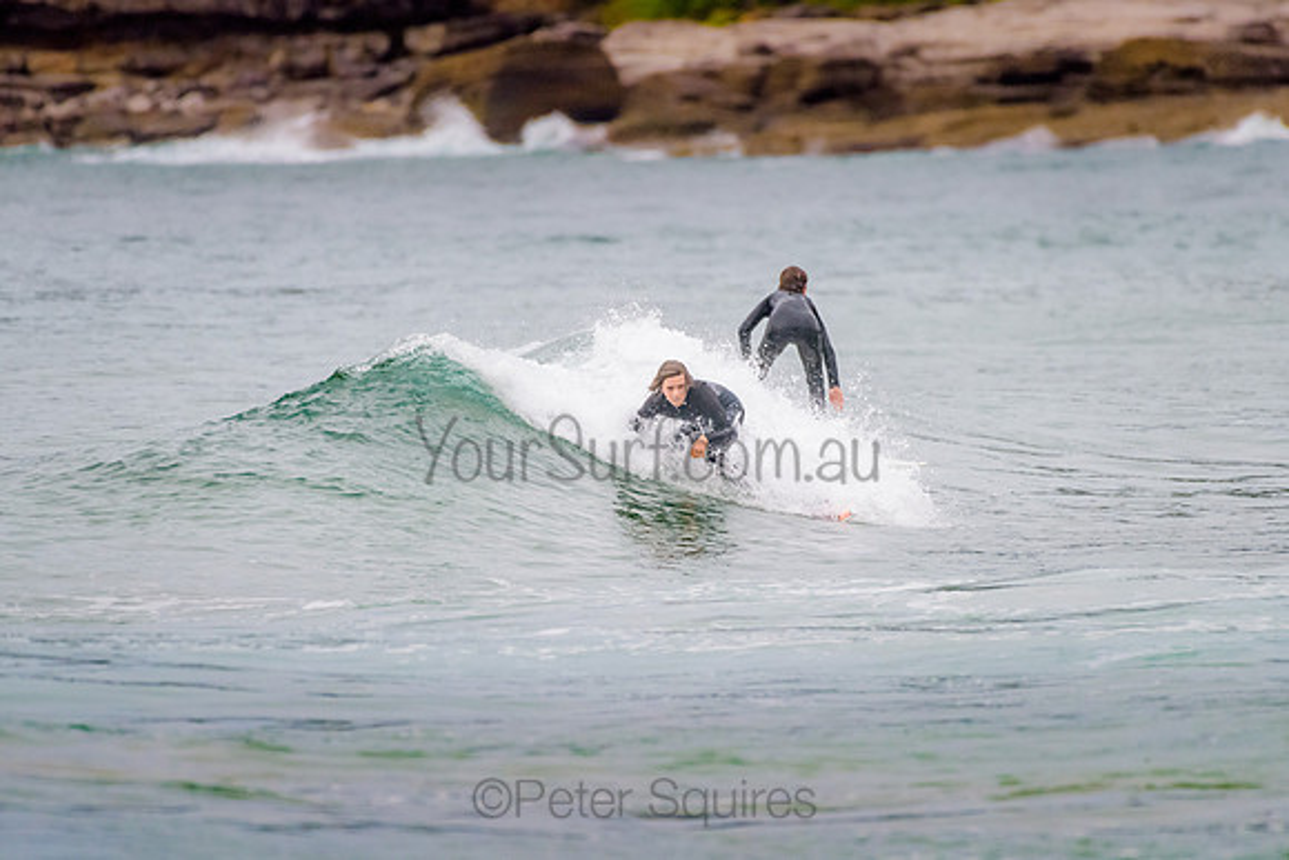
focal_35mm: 613
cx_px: 682
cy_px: 466
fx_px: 21951
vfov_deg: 2.2
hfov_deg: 3.4
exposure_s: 1/800
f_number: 5.6
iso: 720
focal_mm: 500
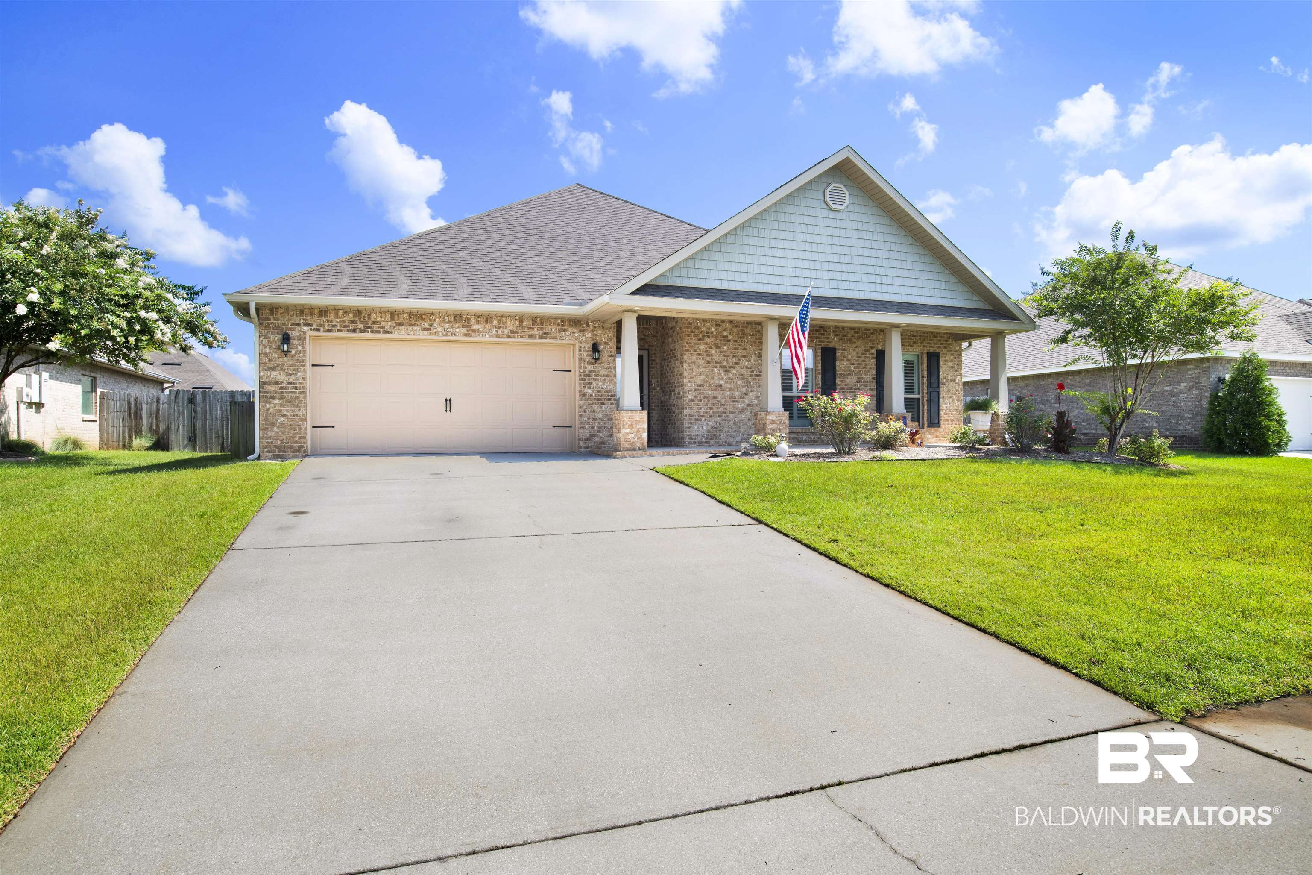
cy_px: 438
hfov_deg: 84.0
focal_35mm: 20
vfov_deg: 61.9
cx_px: 656
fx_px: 729
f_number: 11
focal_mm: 20
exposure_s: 1/160
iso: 200
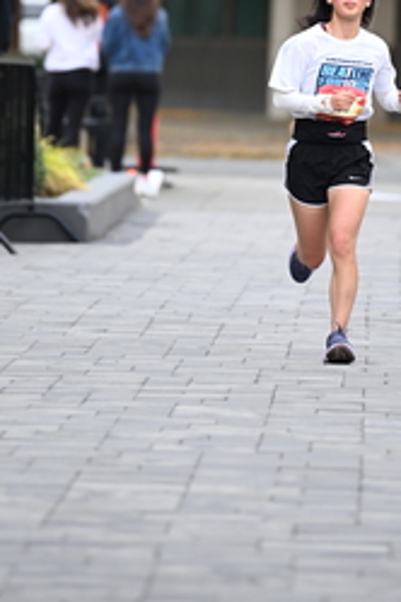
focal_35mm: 442
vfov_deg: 4.7
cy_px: 41
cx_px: 274
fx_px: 7385
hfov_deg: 3.1
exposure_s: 1/1600
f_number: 2.8
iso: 640
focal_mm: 200
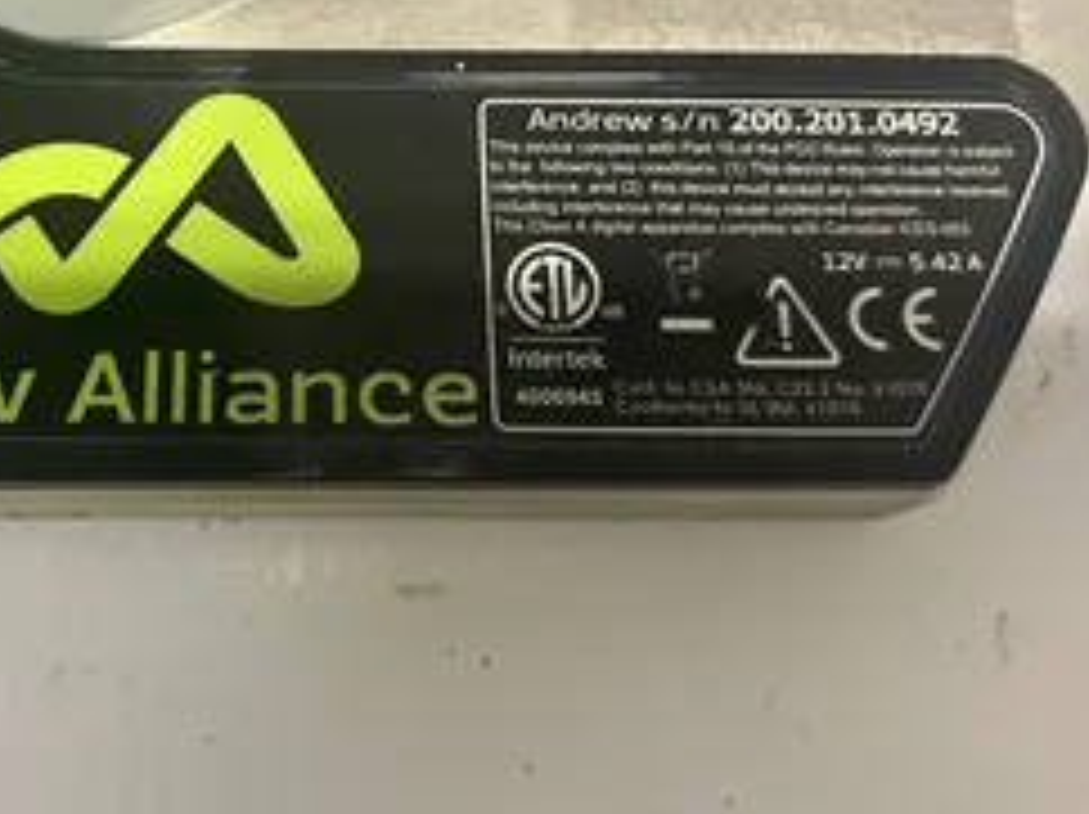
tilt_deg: -72.1
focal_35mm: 43
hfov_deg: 42.7
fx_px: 1351
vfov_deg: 33.2
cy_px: 270
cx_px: 288
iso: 400
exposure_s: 1/60
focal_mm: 5.7
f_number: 1.5
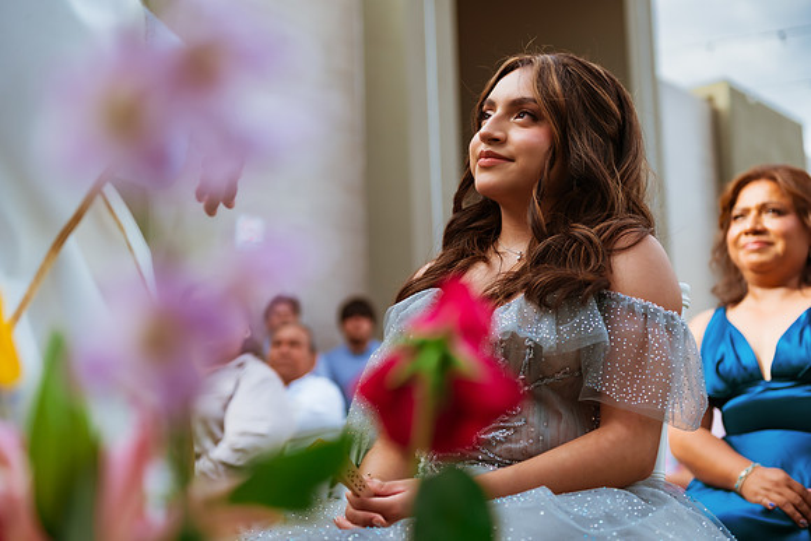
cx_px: 406
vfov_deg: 24.2
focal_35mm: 56
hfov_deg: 35.6
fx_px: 1262
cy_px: 270
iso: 100
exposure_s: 1/1250
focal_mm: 56
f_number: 2.8
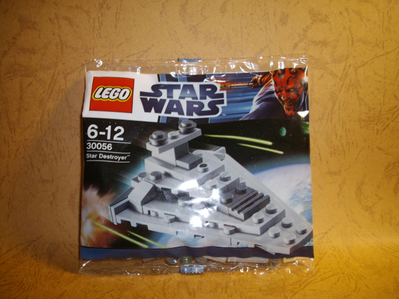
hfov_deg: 50.1
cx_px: 200
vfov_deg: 38.7
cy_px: 150
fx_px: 426
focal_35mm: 37
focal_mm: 6.2
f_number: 2.8
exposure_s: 1/50
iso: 160
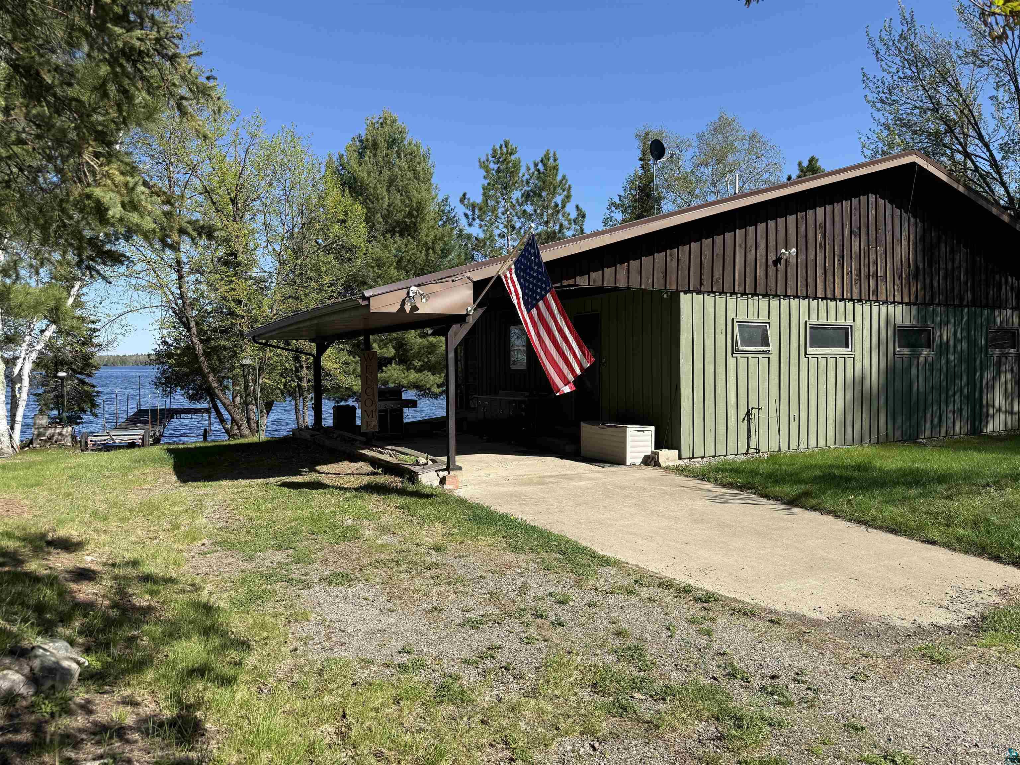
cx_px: 510
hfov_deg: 71.6
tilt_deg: -2.9
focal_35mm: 24
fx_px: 707
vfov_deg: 56.8
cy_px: 382
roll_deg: +0.4
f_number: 1.78
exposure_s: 1/3425
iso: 80
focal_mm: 6.76
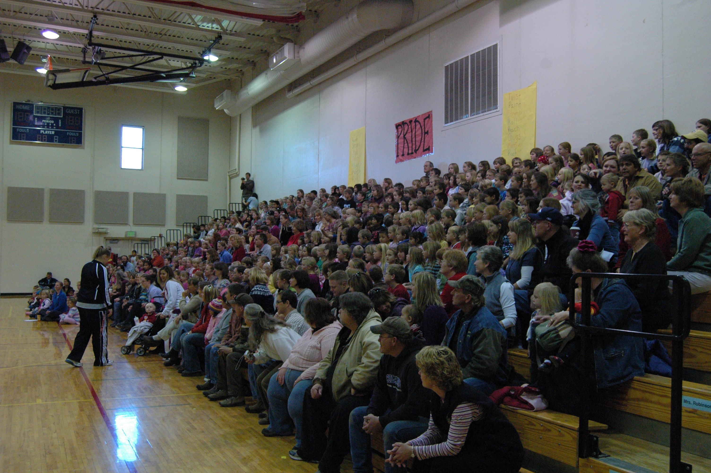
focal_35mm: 36
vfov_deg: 36.8
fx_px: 710
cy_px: 236
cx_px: 356
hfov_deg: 53.2
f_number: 5
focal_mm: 24
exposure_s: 1/100
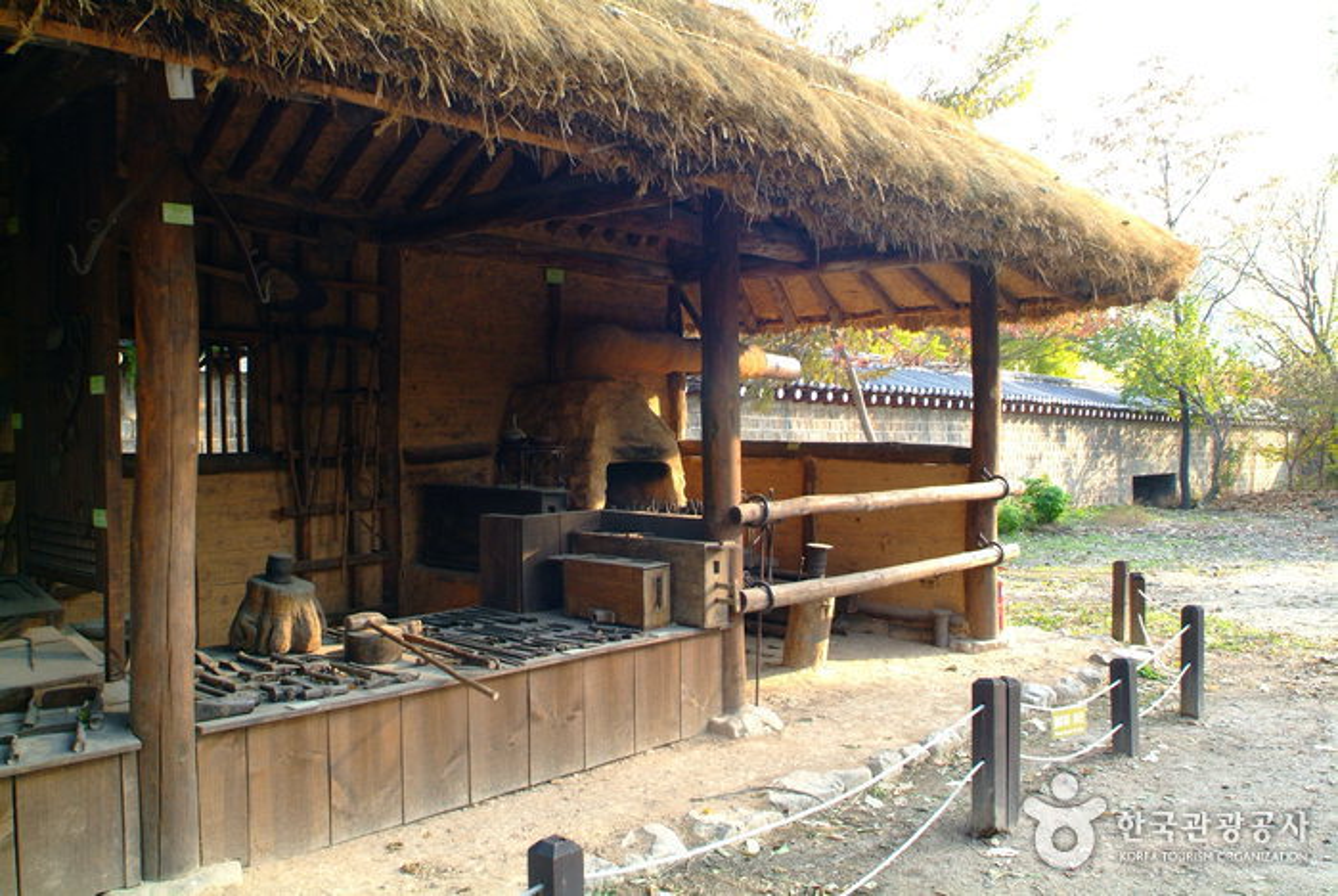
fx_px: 1116
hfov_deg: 61.9
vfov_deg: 43.7
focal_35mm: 30
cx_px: 669
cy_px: 448
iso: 800
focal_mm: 20
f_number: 6.7
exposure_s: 1/180
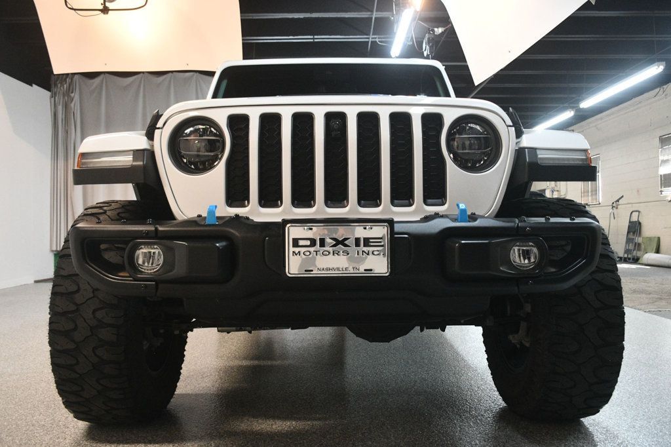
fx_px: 559
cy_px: 224
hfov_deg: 61.9
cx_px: 336
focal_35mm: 30
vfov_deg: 43.6
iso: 2000
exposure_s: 1/125
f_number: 3.5
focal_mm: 20
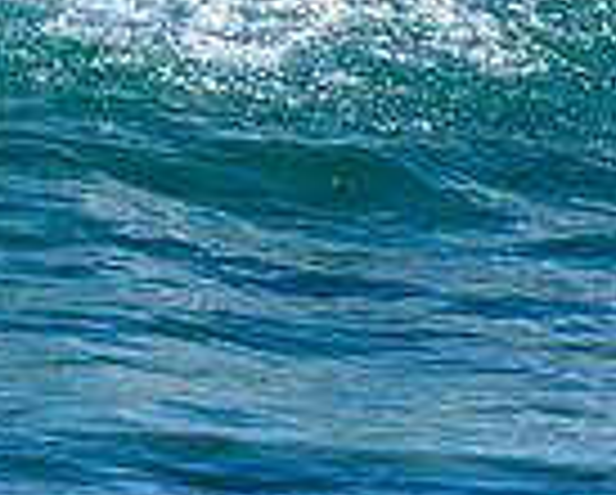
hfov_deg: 0.8
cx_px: -665
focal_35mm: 2379
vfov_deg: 0.7
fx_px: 43434
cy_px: -115
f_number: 5.6
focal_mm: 400
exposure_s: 1/400
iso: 110
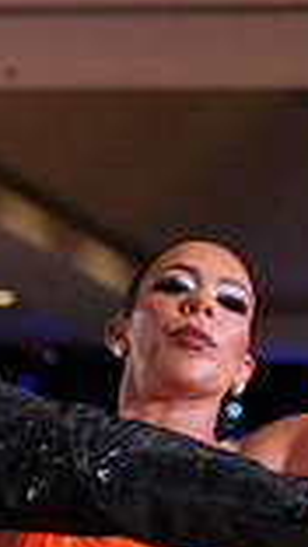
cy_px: 764
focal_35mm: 389
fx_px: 5636
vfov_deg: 5.5
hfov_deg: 3.1
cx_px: -30
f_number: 4
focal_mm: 100
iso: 2000
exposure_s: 1/500
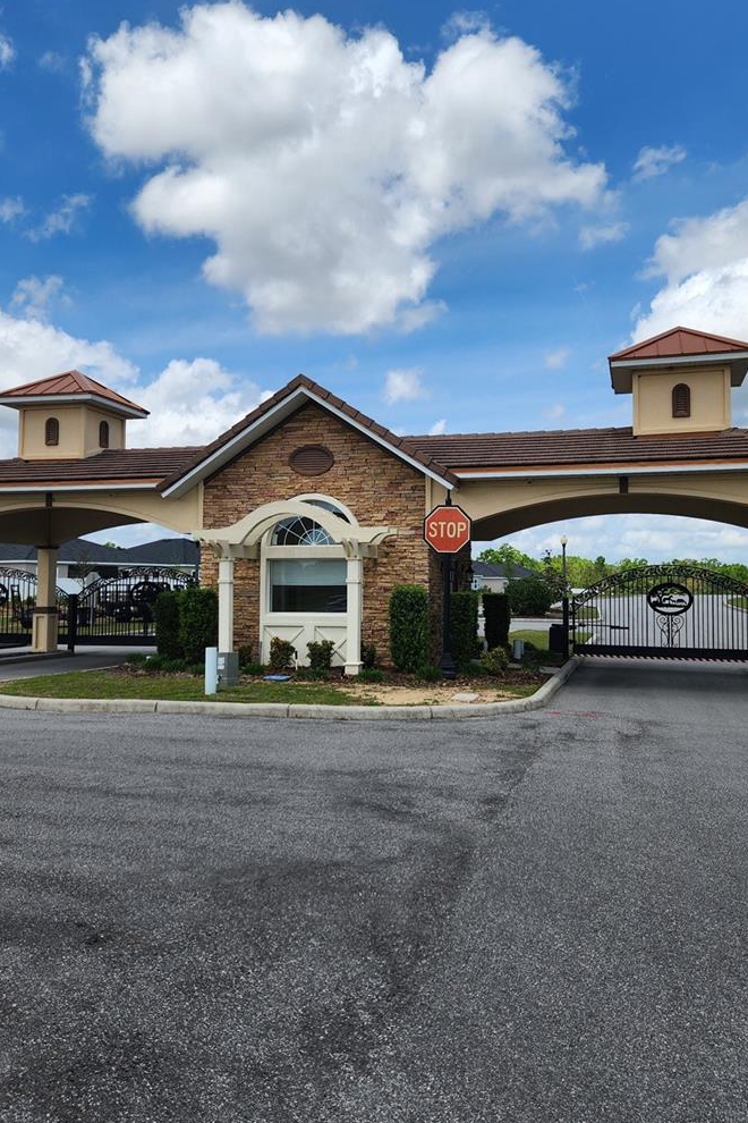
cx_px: 381
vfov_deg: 63.7
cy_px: 548
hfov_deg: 45.0
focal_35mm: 29
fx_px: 904
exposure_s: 1/2099
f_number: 1.8
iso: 20
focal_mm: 5.4
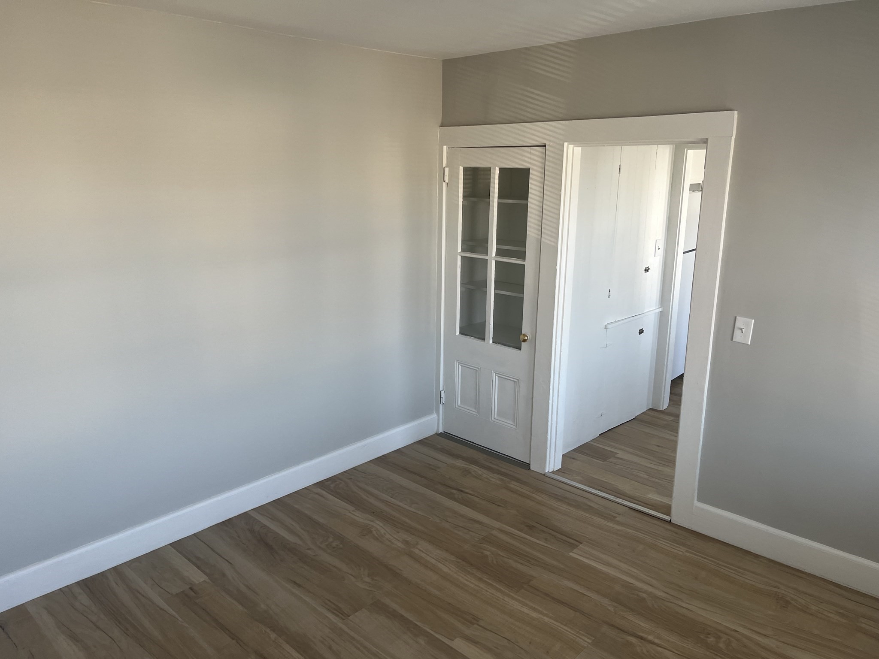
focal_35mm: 26
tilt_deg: -14.2
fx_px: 660
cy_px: 330
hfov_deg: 67.3
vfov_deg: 53.1
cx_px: 440
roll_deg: -0.1
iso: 80
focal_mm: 5.1
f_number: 1.6
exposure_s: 1/121
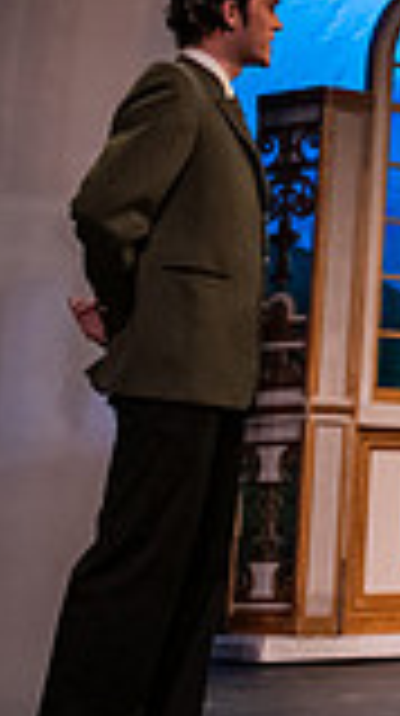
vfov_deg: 23.1
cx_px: 1070
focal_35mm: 92
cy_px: 232
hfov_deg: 10.5
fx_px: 1741
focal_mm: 24
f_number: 3.2
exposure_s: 1/200
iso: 2500
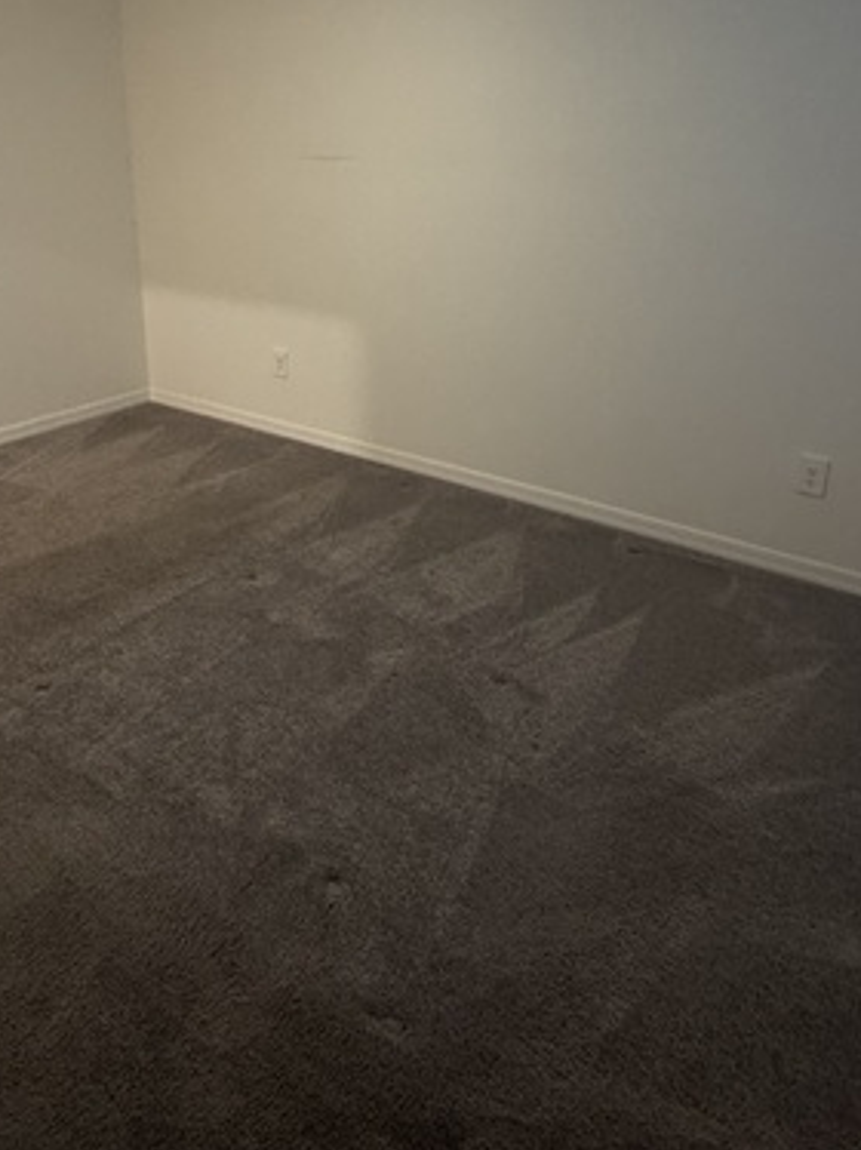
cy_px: 410
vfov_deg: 68.0
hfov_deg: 54.7
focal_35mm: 25
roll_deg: -0.3
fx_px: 830
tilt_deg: -17.5
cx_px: 378
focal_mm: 2.22
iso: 800
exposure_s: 1/60
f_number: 2.2
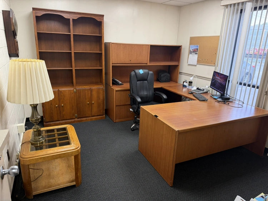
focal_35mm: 24
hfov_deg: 71.6
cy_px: 100
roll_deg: -1.6
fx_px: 186
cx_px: 134
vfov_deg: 56.8
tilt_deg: -16.4
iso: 160
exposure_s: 1/60
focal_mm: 6.76
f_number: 1.78
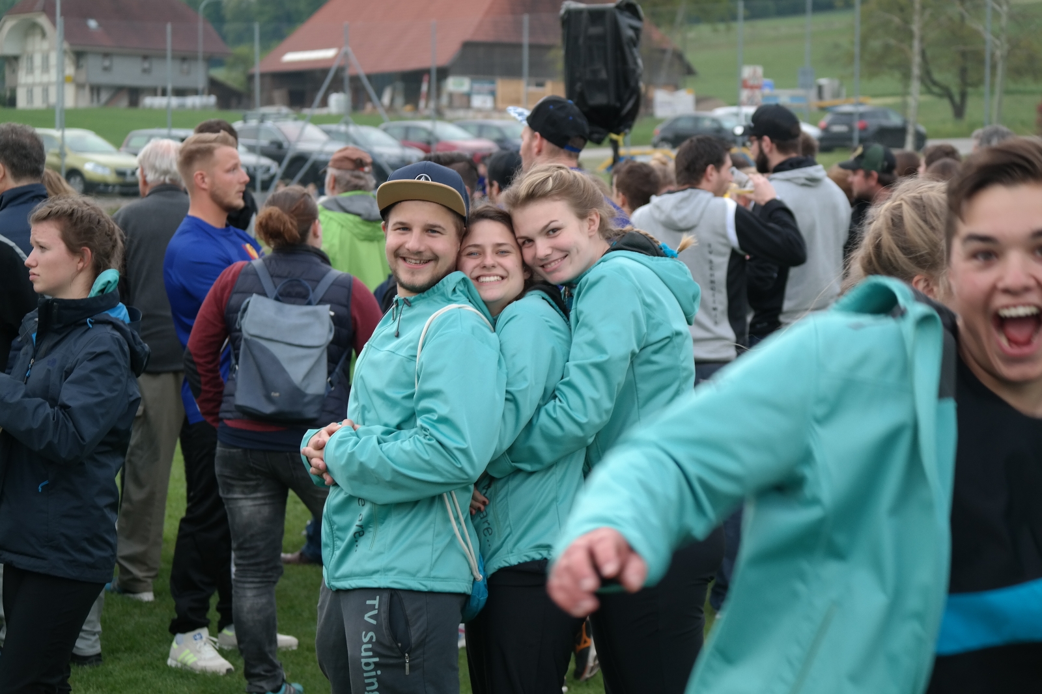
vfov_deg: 16.4
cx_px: 521
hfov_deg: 24.5
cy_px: 347
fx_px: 2402
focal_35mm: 83
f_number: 4
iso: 200
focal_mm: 54
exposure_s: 1/125
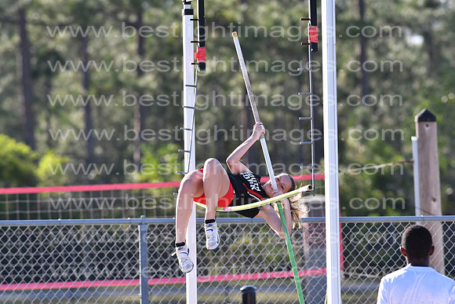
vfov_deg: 3.1
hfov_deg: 4.6
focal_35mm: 450
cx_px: 228
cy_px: 152
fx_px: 5689
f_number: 5.6
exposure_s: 1/1000
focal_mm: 300
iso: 400
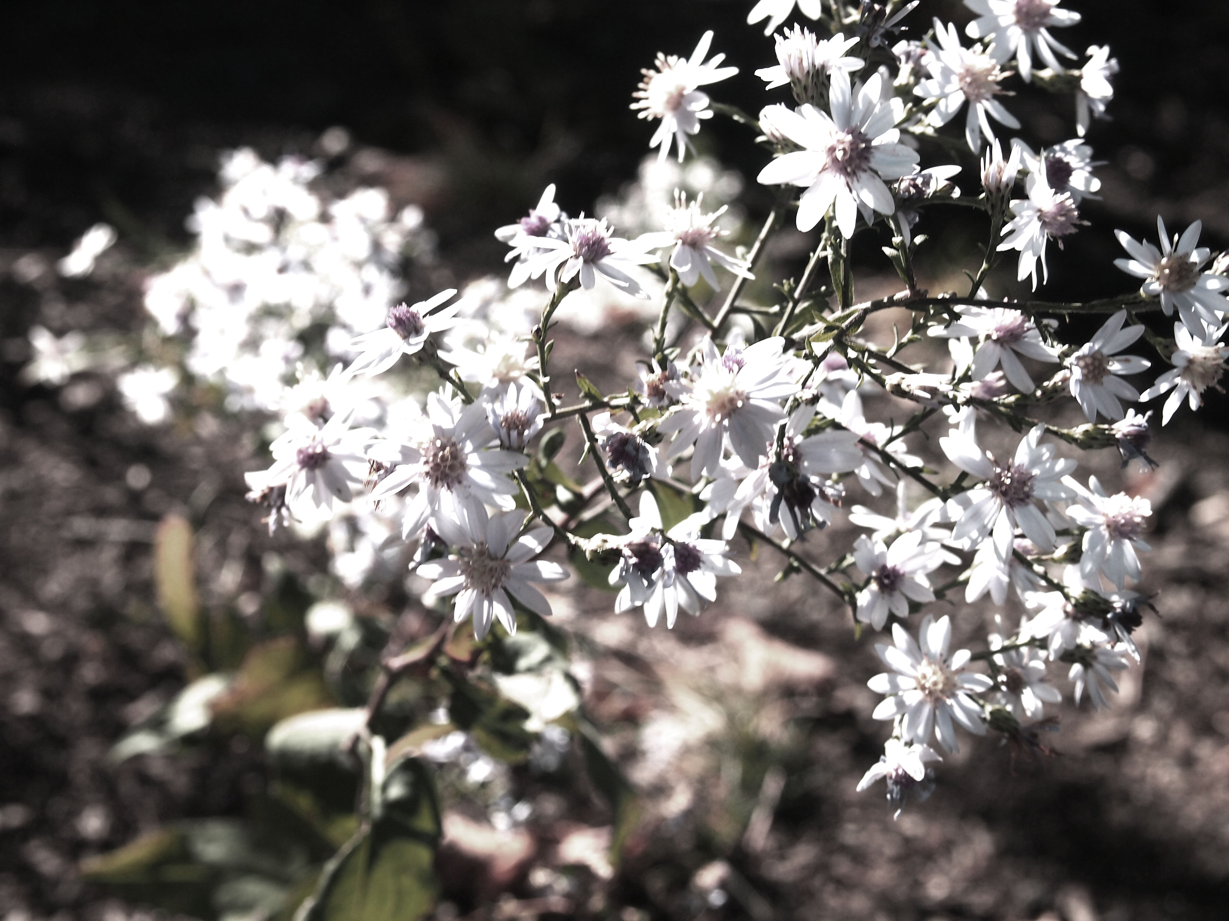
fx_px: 2130
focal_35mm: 60
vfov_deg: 24.4
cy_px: 460
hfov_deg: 32.2
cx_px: 614
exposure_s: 1/250
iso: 200
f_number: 9
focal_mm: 30
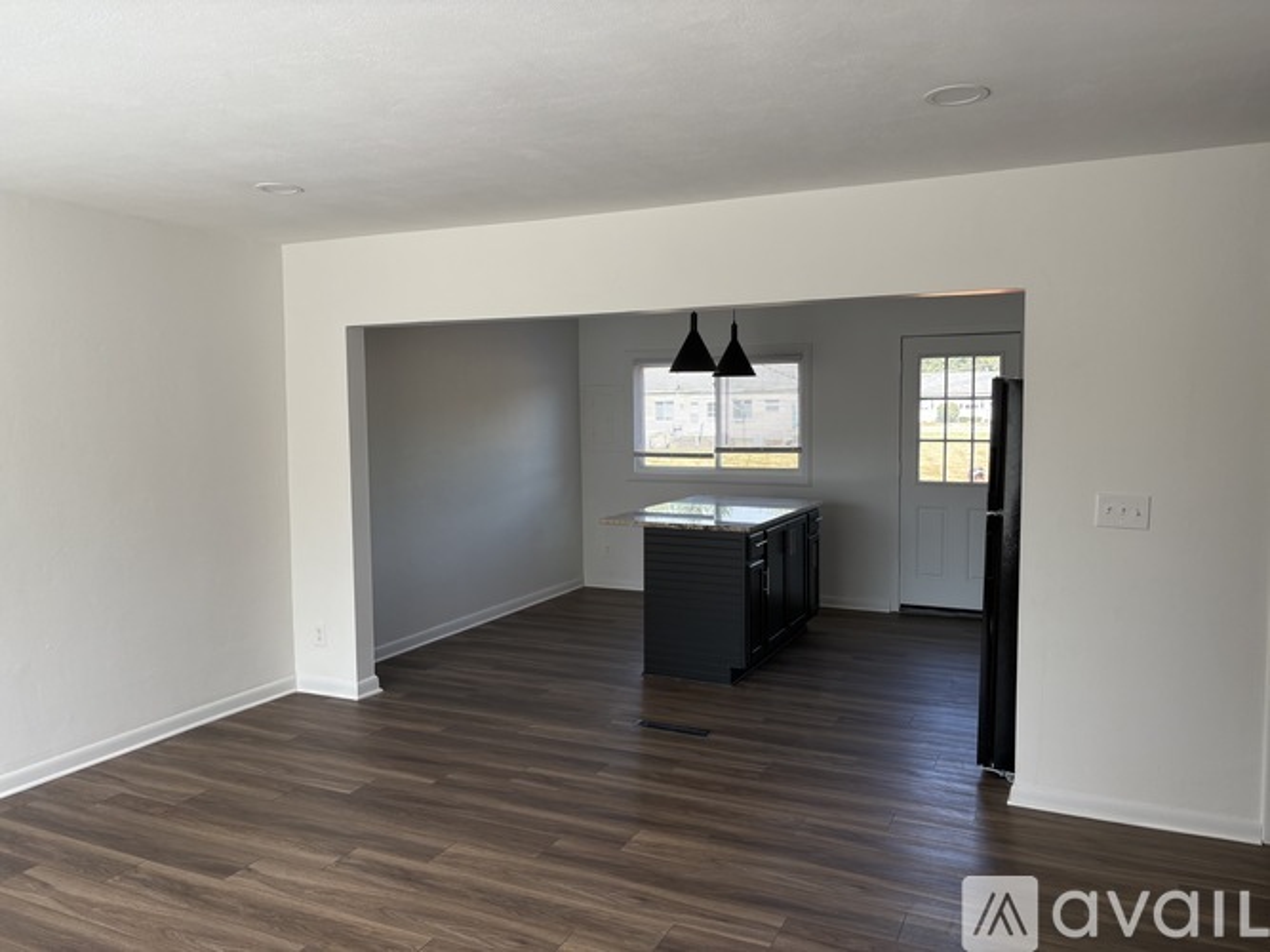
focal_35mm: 26
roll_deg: +0.8
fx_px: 954
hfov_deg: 67.3
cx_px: 635
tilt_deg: -3.7
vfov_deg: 53.0
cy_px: 476
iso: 64
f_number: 1.6
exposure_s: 1/228
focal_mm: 5.96
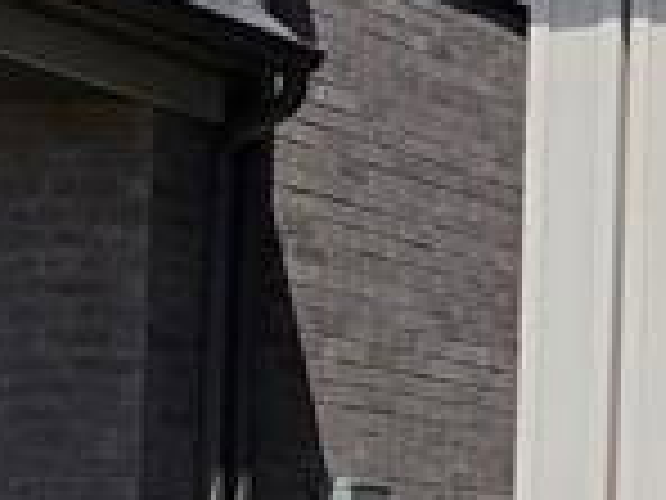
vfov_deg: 9.3
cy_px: 441
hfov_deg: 9.8
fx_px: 3059
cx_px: 1917
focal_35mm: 159
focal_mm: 6.5
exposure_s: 1/5955
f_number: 1.4
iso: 64
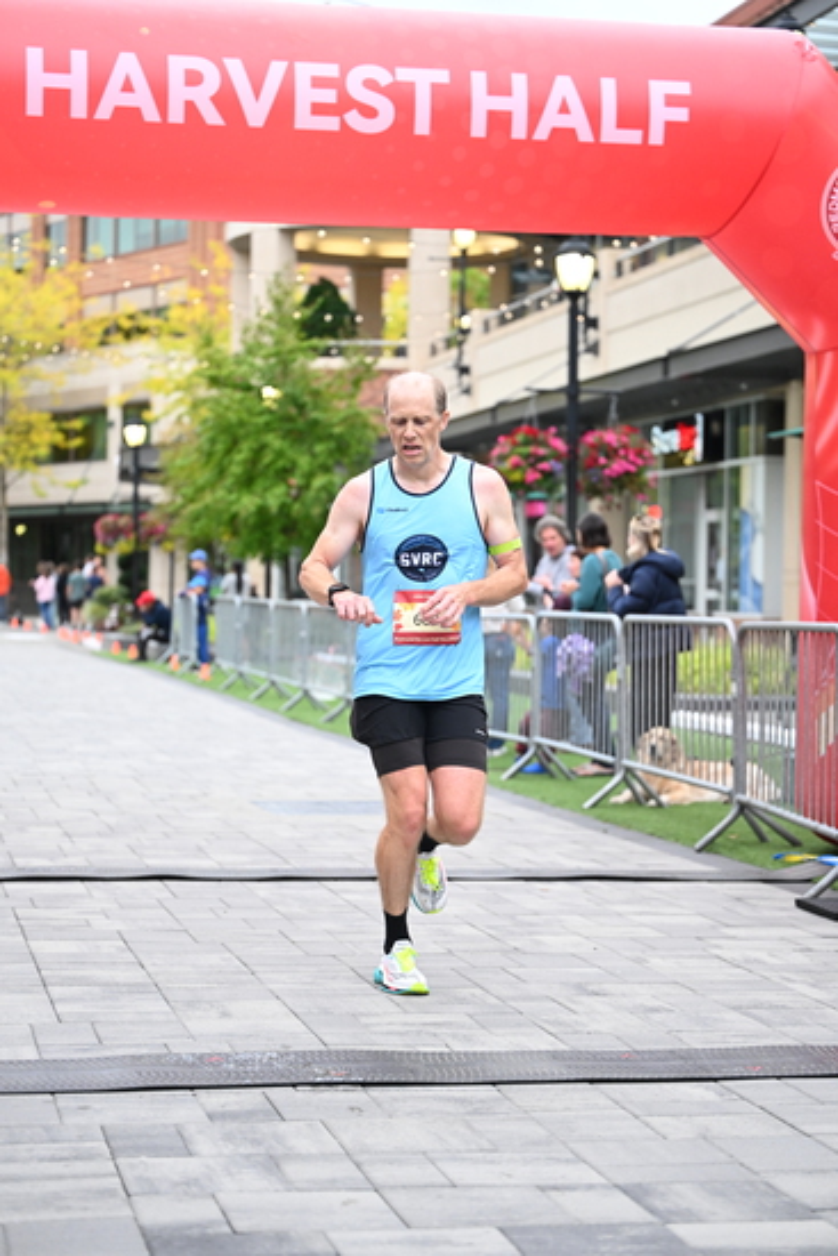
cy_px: 628
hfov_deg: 19.5
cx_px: 419
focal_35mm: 70
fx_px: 2442
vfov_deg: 28.8
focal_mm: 70
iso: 1600
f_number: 2.8
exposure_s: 1/1000
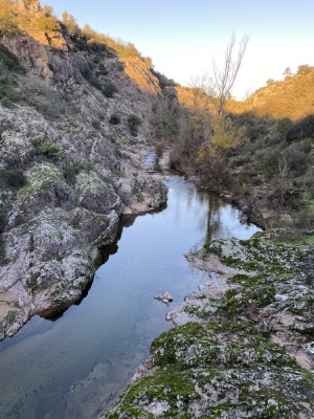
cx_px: 157
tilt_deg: -16.3
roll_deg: -2.2
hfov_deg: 53.1
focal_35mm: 26
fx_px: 314
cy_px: 210
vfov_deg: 67.3
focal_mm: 4.25
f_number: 1.8
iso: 32
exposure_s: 1/122
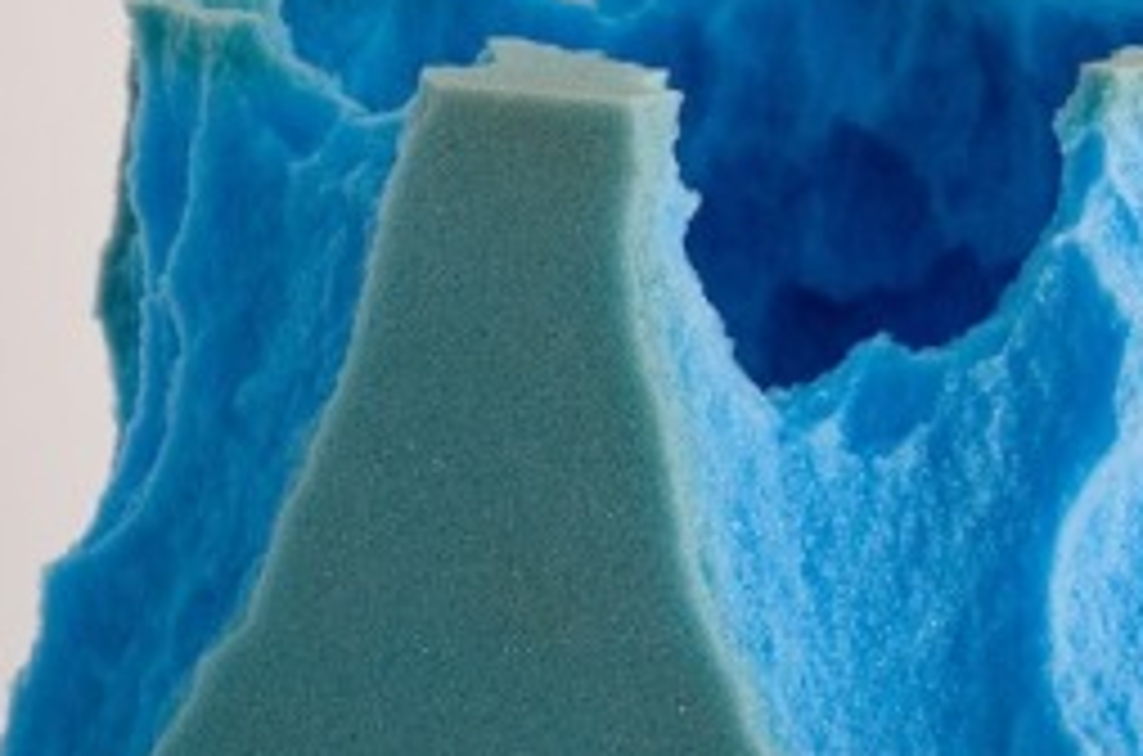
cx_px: 814
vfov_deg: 5.3
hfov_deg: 8.1
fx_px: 8102
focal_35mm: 256
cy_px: 340
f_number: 10
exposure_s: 1/5
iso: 200
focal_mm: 105
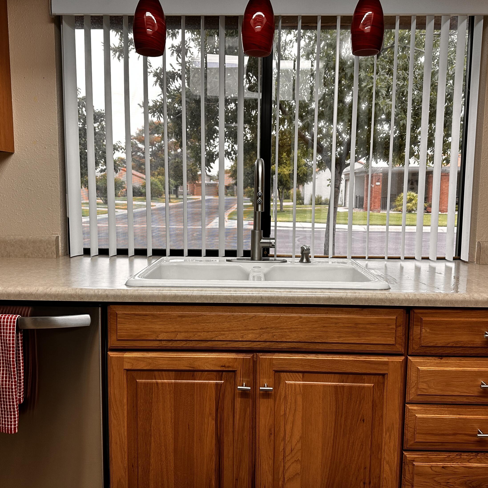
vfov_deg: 55.6
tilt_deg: -6.4
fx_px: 463
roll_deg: -0.3
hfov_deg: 55.6
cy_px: 241
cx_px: 248
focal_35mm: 29
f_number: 1.78
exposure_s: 1/120
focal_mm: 6.86
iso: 100
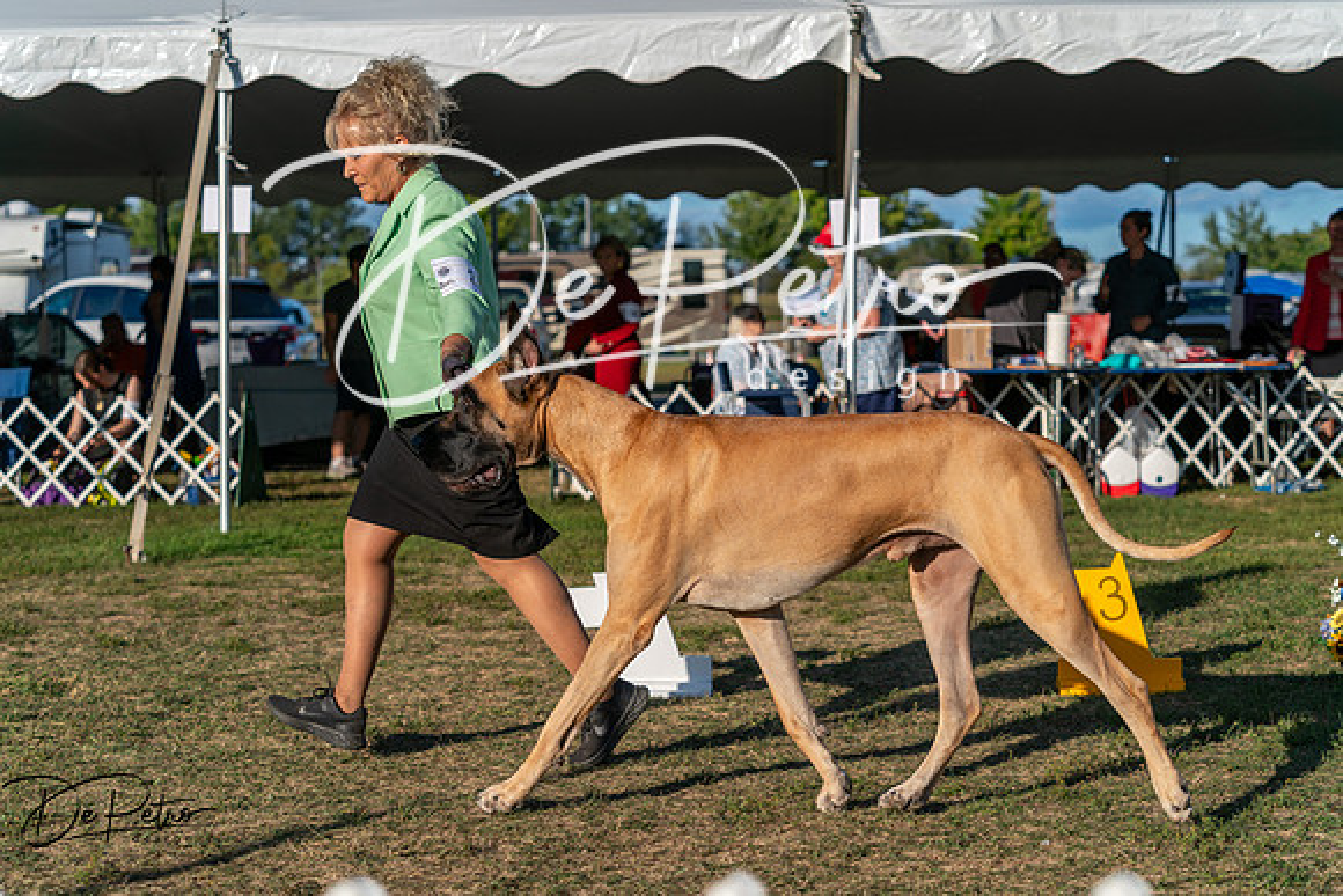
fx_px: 2724
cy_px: 448
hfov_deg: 27.7
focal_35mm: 73
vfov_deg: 18.7
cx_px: 672
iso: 100
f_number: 4.5
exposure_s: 1/1250
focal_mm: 73
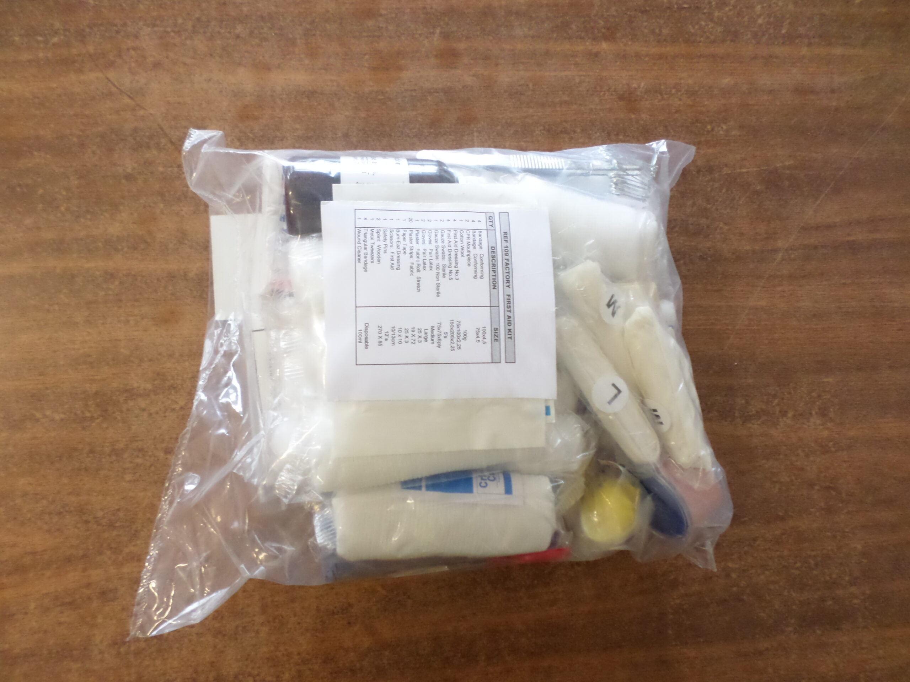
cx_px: 455
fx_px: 657
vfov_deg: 54.9
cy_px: 341
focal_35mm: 25
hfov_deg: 69.4
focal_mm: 4.5
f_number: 2.5
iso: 320
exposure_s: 1/30
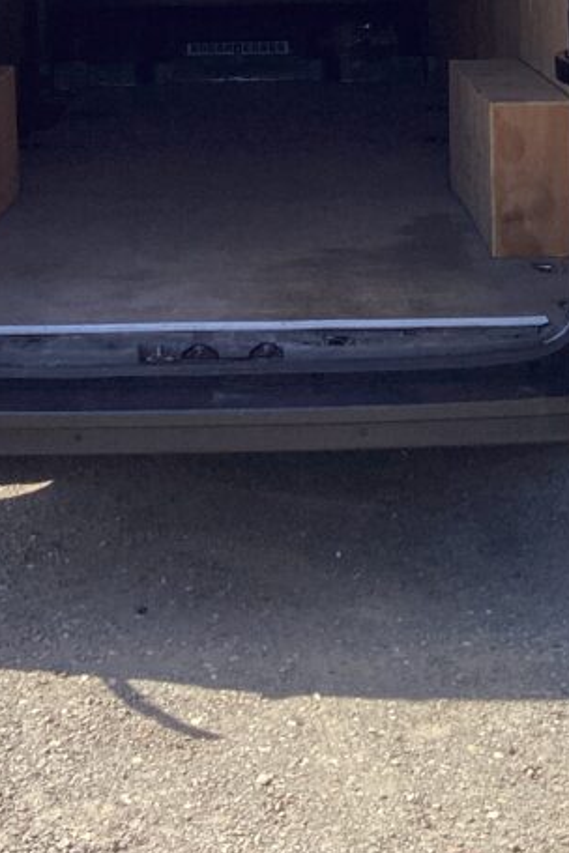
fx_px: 1778
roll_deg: +0.3
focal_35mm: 75
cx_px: 245
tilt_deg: -1.4
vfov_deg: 24.8
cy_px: -119
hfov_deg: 18.2
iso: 25
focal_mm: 3.3
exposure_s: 1/947
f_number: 2.4
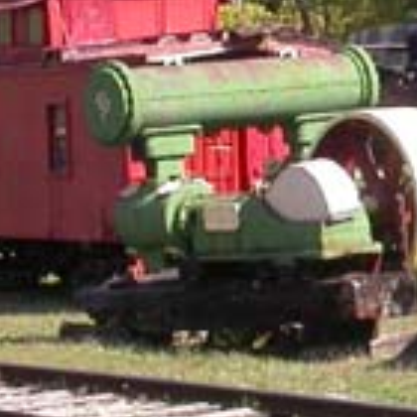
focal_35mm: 192
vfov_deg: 9.1
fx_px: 2617
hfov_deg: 8.9
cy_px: 125
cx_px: 637
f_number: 6
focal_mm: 7.85
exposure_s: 1/206
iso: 100
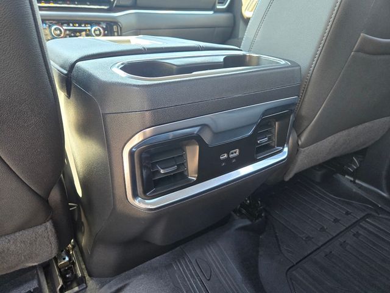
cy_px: 146
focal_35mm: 23
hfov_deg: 73.9
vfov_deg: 58.9
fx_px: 259
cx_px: 195
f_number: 1.8
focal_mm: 5.4
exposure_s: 1/120
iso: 400
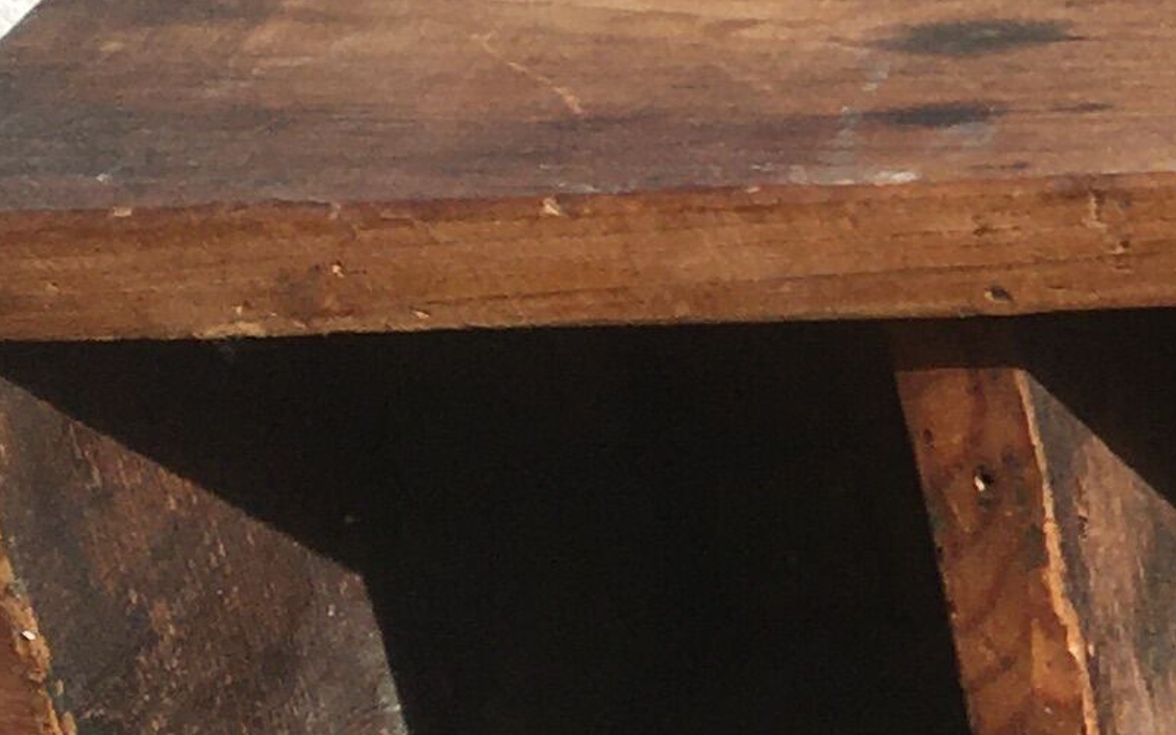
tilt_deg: -29.6
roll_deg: +2.7
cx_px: 2418
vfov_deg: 8.4
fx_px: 4968
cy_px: 653
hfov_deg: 11.9
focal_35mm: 155
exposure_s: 1/2959
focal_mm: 4.15
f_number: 2.2
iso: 25
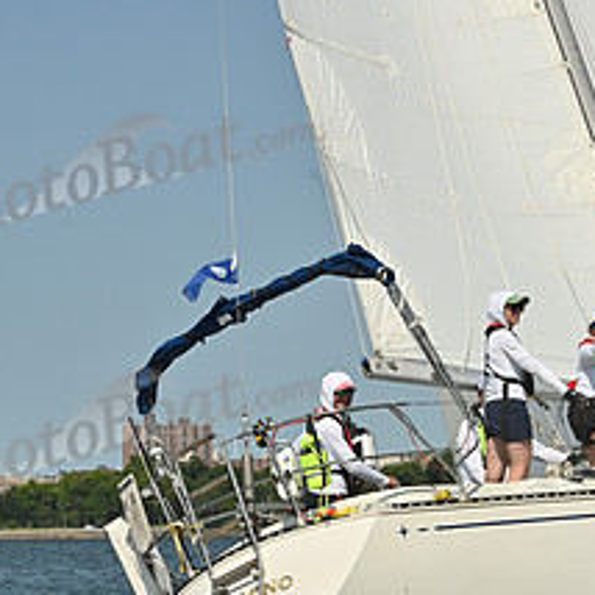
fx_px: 3131
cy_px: 532
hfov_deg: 10.8
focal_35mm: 161
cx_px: 462
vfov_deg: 10.8
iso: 320
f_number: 13
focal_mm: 70
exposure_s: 1/1250
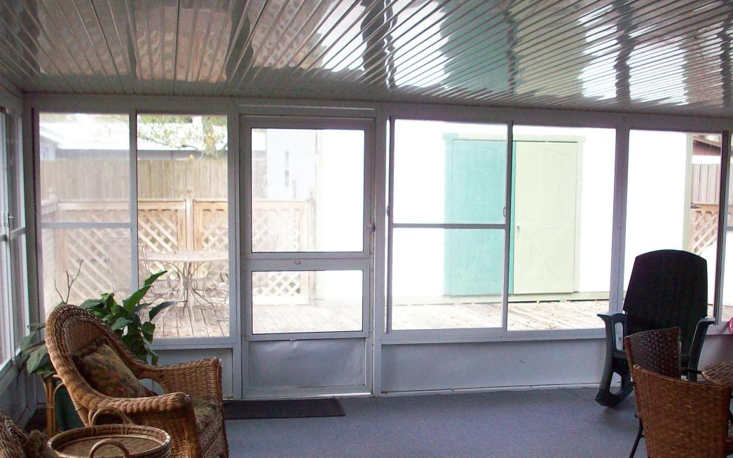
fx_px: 959
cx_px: 438
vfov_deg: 26.6
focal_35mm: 48
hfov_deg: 41.6
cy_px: 329
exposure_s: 1/64
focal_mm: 6.2
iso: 200
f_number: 2.8
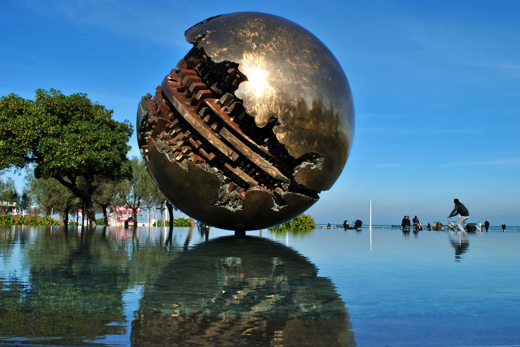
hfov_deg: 57.2
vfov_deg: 40.0
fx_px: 477
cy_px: 174
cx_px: 260
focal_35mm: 33
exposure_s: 1/60
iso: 100
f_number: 22
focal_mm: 22
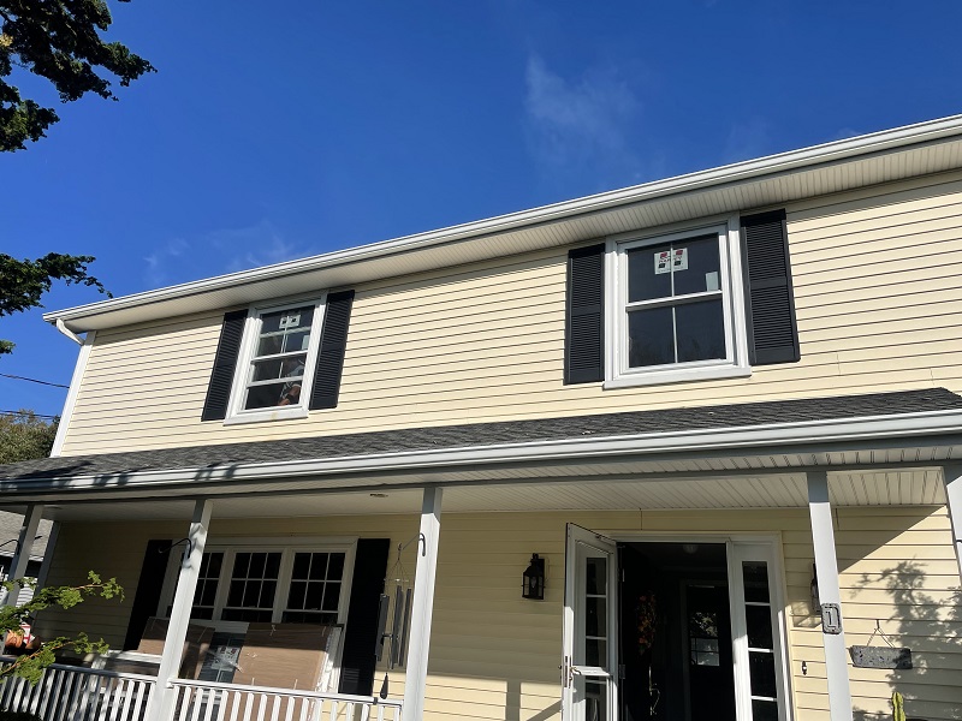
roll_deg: -3.8
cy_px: 360
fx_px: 723
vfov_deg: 53.1
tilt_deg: +21.8
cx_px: 481
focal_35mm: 26
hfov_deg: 67.3
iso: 32
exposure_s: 1/6135
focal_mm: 4.2
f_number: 1.6
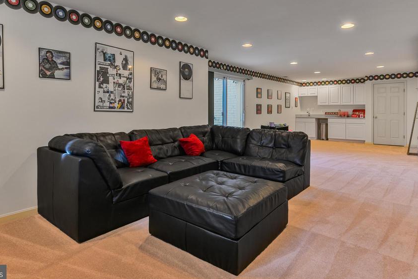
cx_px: 207
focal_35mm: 22
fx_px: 256
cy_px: 113
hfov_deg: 78.5
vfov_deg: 56.9
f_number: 8
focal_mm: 18
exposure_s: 1/2.5
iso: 200
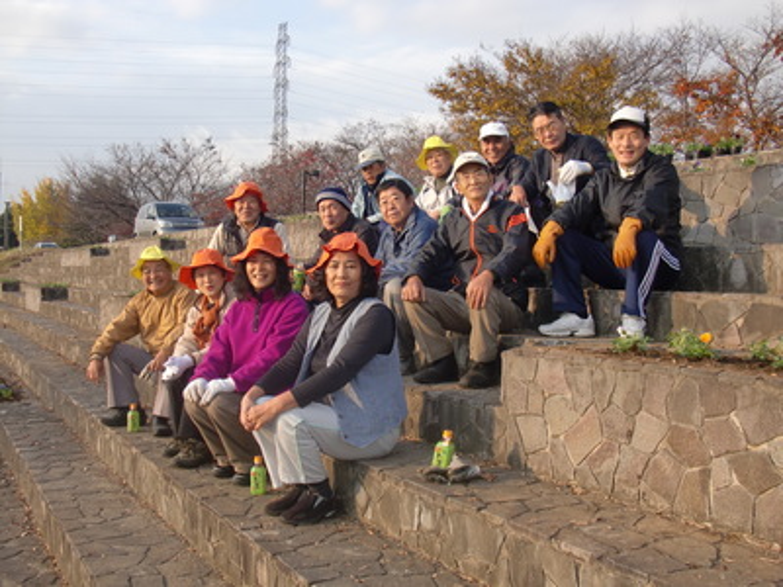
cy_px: 294
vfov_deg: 39.7
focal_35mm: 36
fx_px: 814
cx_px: 392
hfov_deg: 51.4
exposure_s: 1/320
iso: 64
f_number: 2.8
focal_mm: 6.3
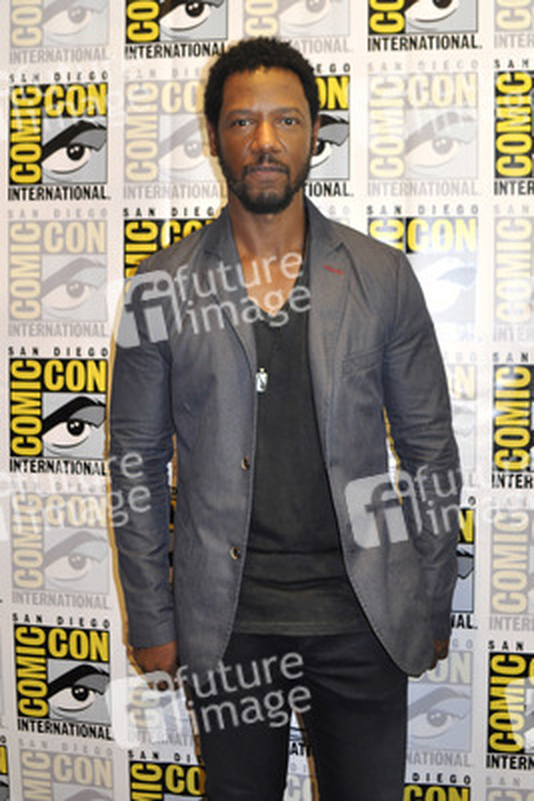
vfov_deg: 53.1
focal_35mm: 36
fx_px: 800
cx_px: 267
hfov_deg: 36.9
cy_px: 400
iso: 1000
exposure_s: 1/60
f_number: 4.5
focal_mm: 24
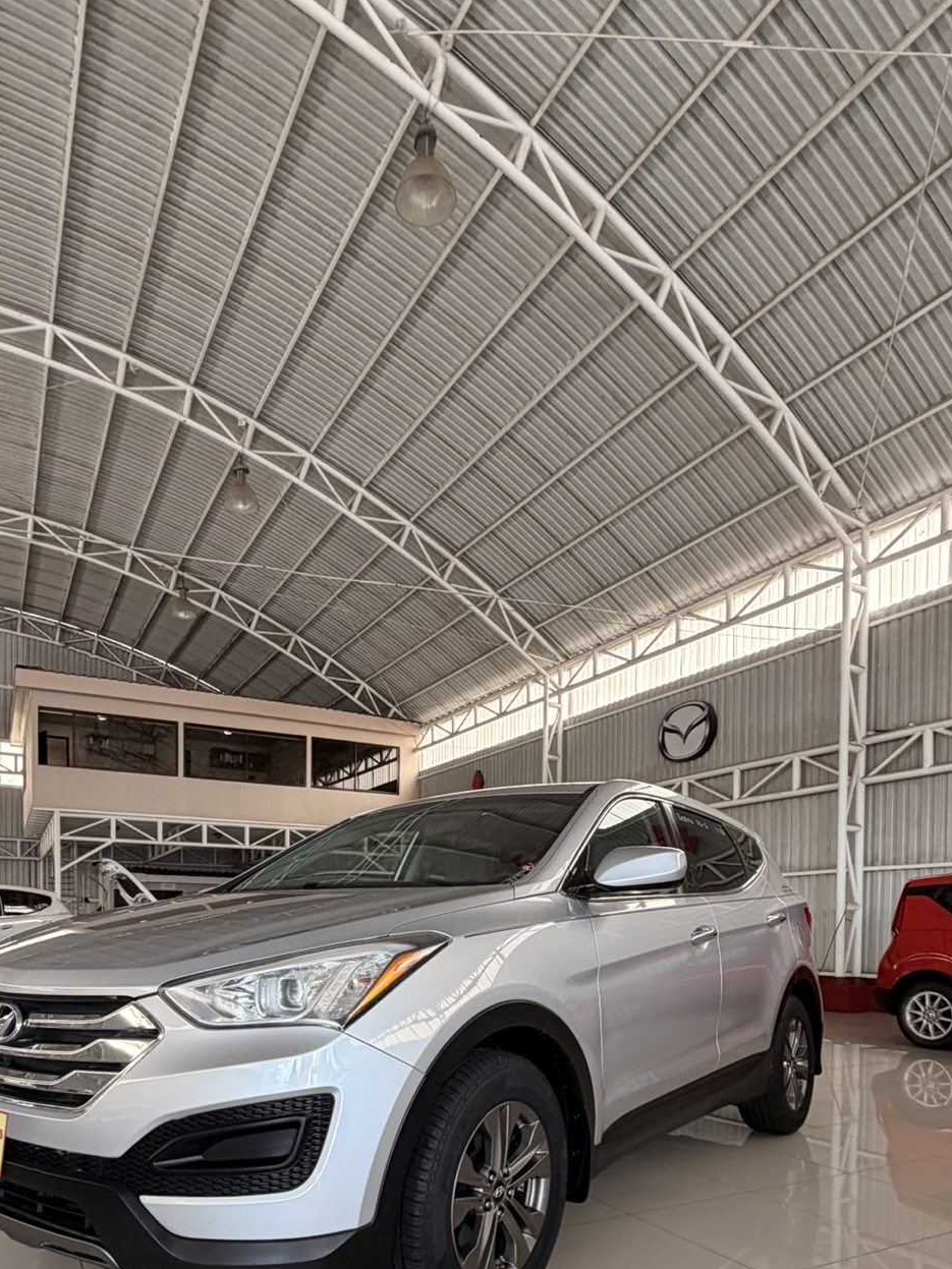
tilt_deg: -3.4
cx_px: 395
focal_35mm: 23
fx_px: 844
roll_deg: +0.2
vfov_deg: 69.0
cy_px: 955
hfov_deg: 58.5
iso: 160
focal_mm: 2.22
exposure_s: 1/121
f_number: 2.2
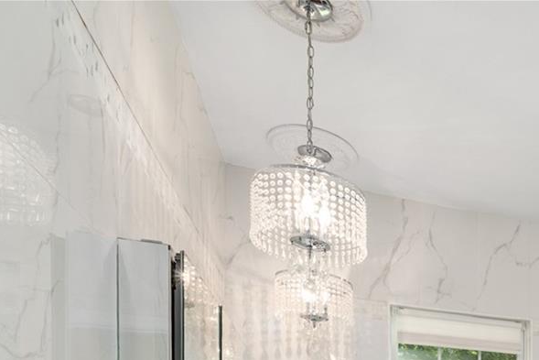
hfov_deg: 39.7
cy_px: 487
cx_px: 613
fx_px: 569
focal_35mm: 38
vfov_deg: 27.9
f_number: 7.1
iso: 250
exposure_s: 1/20
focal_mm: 14
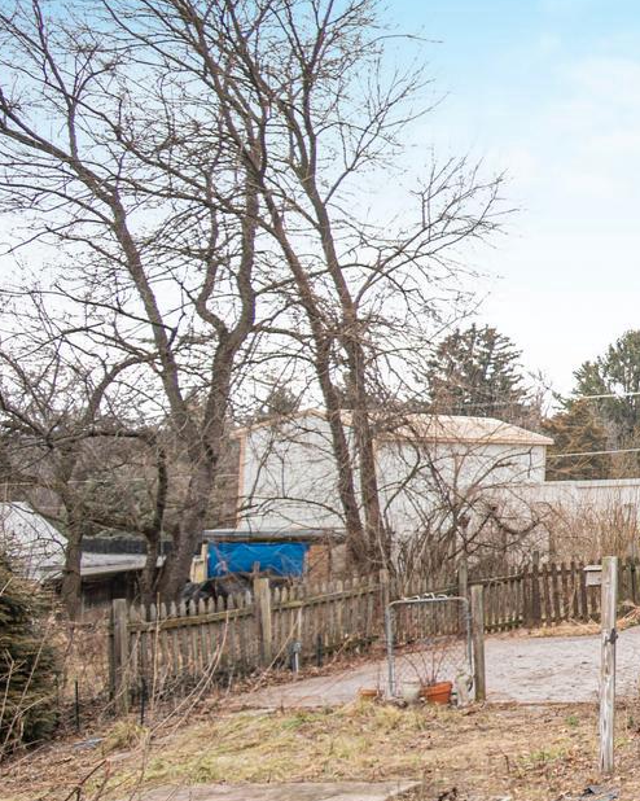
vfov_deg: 33.5
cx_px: 1276
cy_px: 461
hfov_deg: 18.3
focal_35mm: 56
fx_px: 1327
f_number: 2.5
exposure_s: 1/500
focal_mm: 12
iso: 200
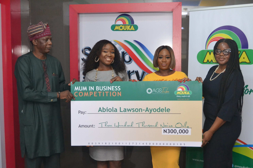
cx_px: 126
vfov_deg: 29.9
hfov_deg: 43.6
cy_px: 84
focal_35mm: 45
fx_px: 316
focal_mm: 30
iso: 3200
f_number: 6.3
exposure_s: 1/160
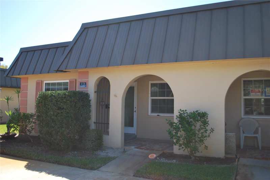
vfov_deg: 40.0
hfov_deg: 57.2
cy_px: 90
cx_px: 135
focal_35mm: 33
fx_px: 248
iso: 100
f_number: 4
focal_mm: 22
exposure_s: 1/320
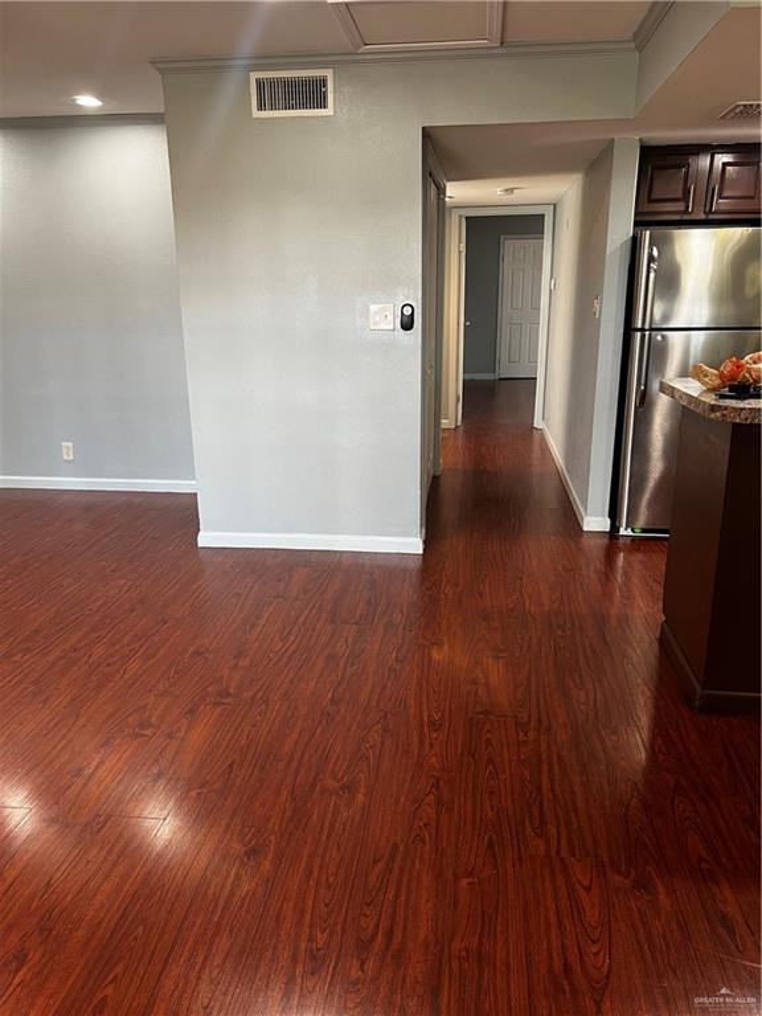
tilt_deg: -15.9
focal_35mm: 26
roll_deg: +0.0
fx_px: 763
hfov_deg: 53.1
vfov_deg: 67.3
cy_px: 508
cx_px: 381
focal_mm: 5.7
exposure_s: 1/60
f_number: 1.5
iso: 100
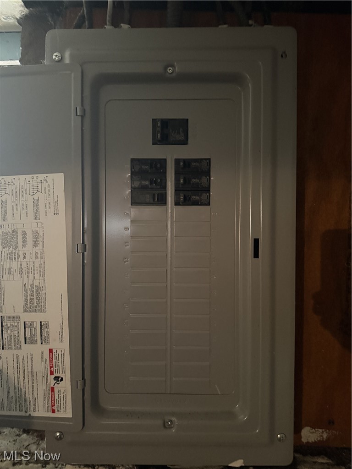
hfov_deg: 56.8
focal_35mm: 24
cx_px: 176
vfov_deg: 71.6
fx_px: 325
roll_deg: +0.1
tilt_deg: -1.5
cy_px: 234
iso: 1600
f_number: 1.78
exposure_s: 1/30
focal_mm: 6.76
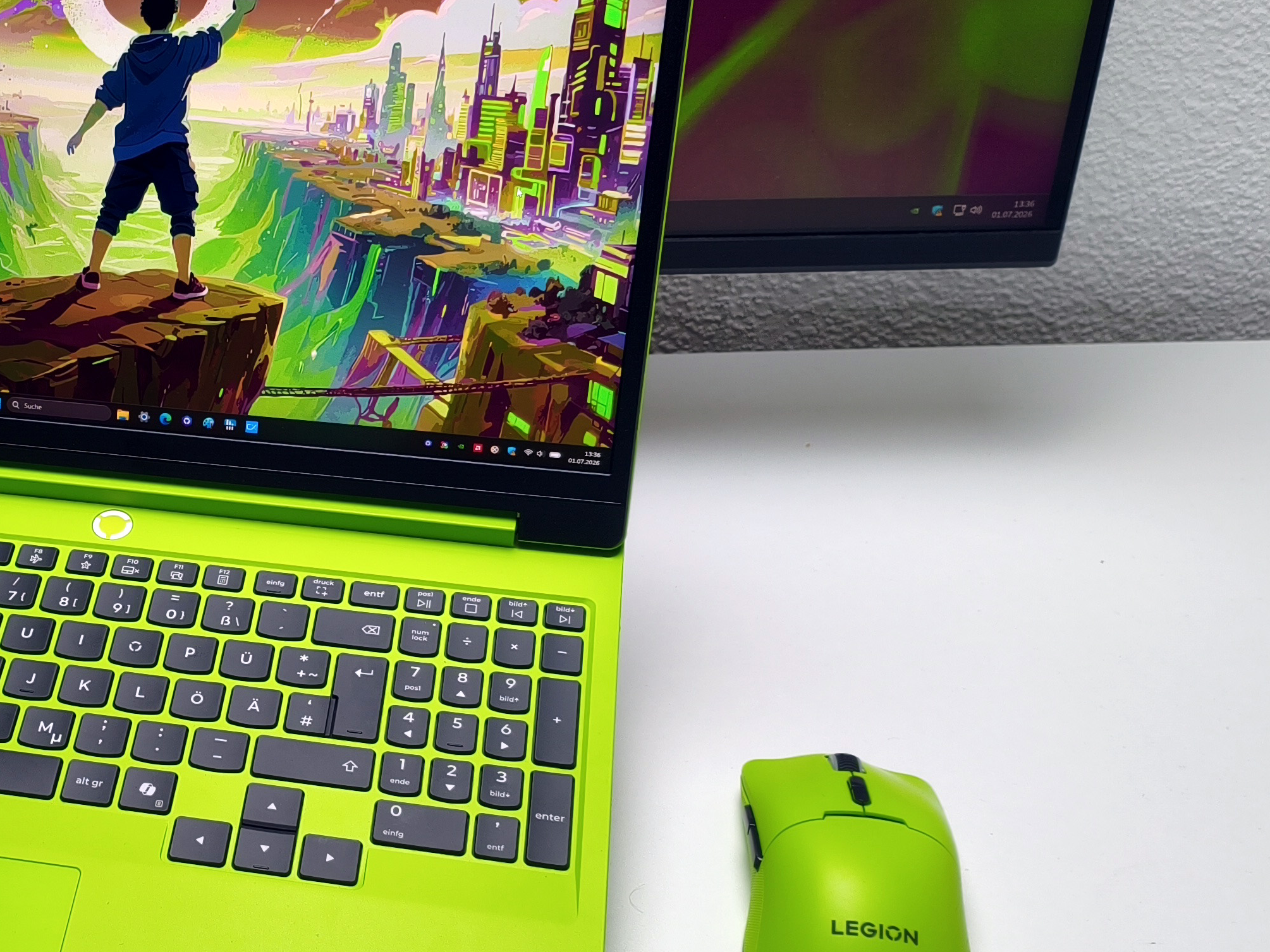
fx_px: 1945
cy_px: 494
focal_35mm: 53
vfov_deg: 27.5
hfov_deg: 33.9
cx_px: 92
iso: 100
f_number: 1.5
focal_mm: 4.94
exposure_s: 1/99.8
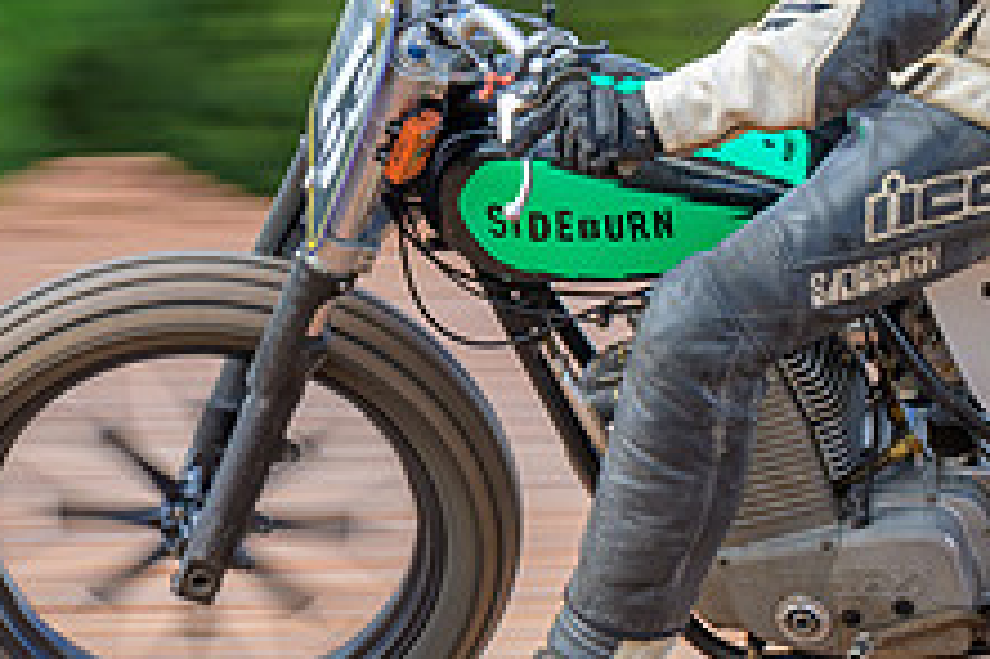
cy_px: 66
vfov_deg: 2.5
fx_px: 14811
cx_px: 719
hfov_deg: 3.8
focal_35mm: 539
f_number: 8
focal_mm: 120
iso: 160
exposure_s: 1/100
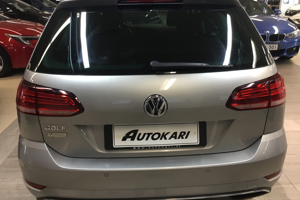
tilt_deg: -19.4
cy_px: 97
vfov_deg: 40.0
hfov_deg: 57.2
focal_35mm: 33
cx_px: 151
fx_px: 275
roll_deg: +1.8
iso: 80
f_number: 2.4
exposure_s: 1/33
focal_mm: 3.3
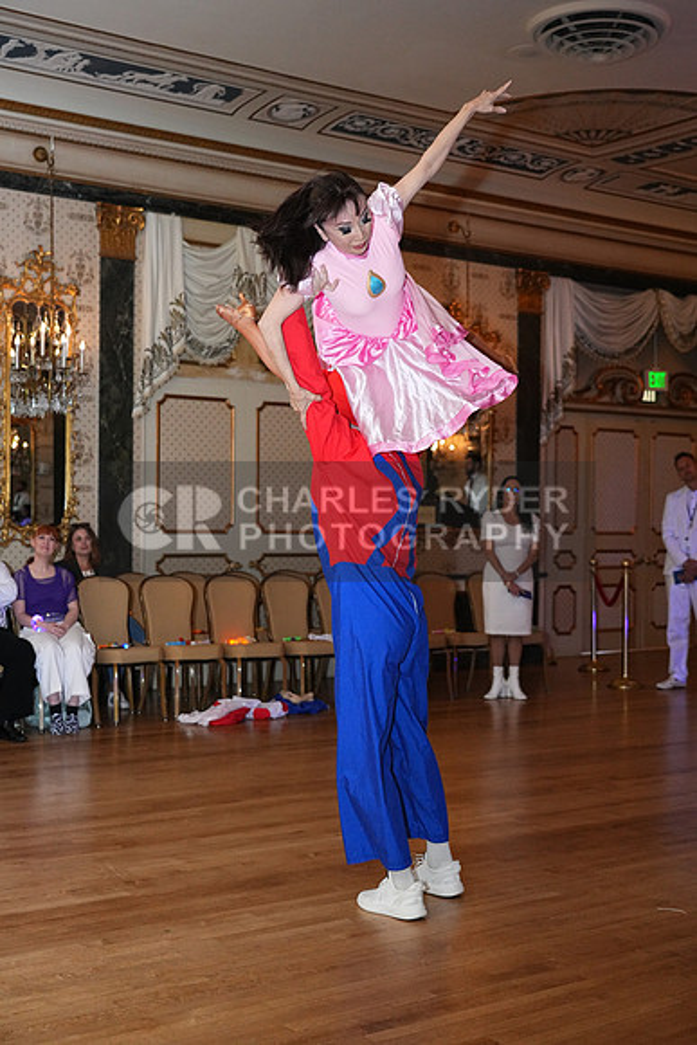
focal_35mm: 44
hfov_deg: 30.5
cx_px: 348
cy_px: 522
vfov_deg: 44.5
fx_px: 1277
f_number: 4
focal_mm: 44
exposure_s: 1/200
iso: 5000
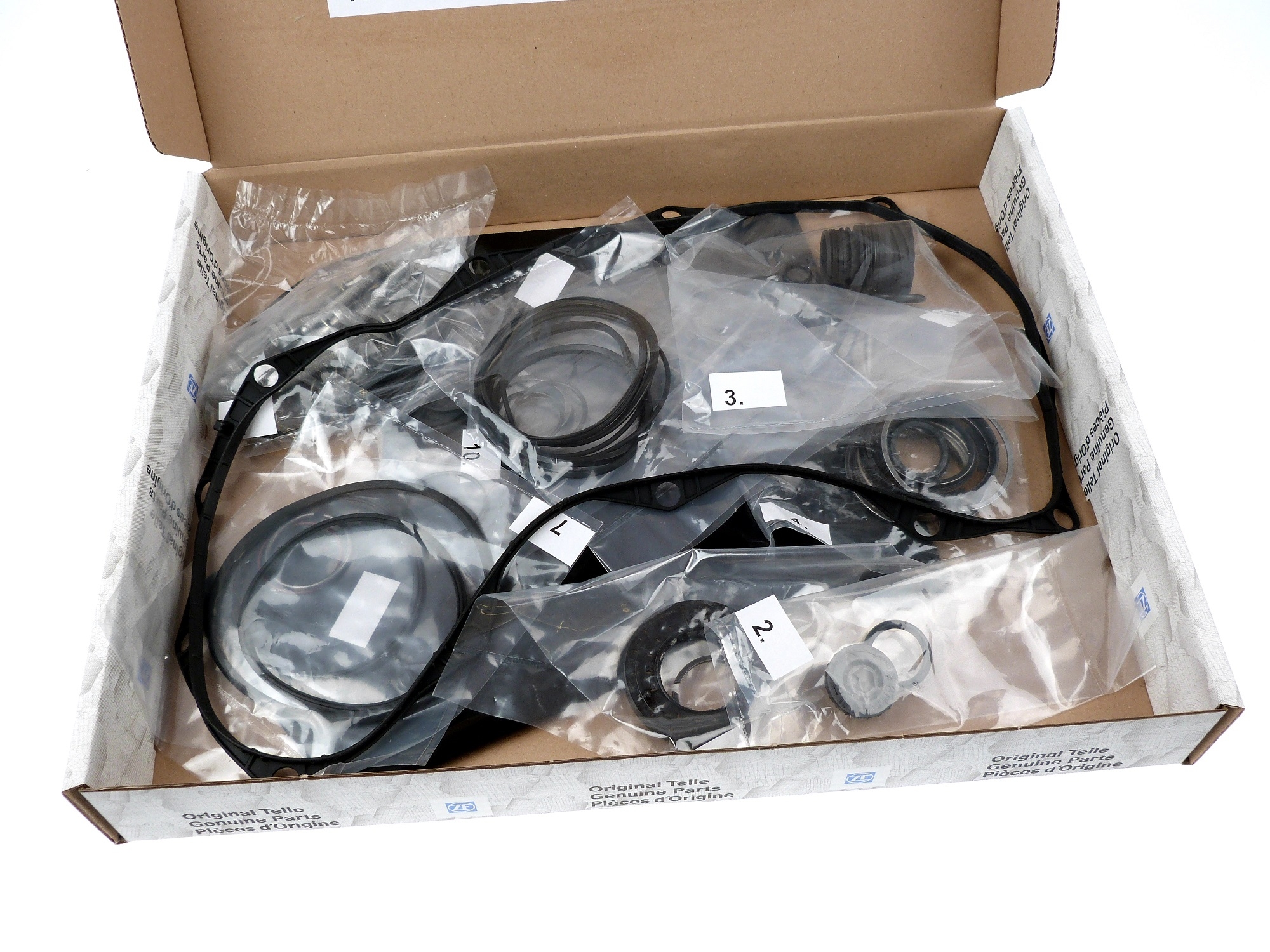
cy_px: 476
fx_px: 1211
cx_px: 635
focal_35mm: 33
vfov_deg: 42.9
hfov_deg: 55.4
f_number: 3
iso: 100
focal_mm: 5.9
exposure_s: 1/80
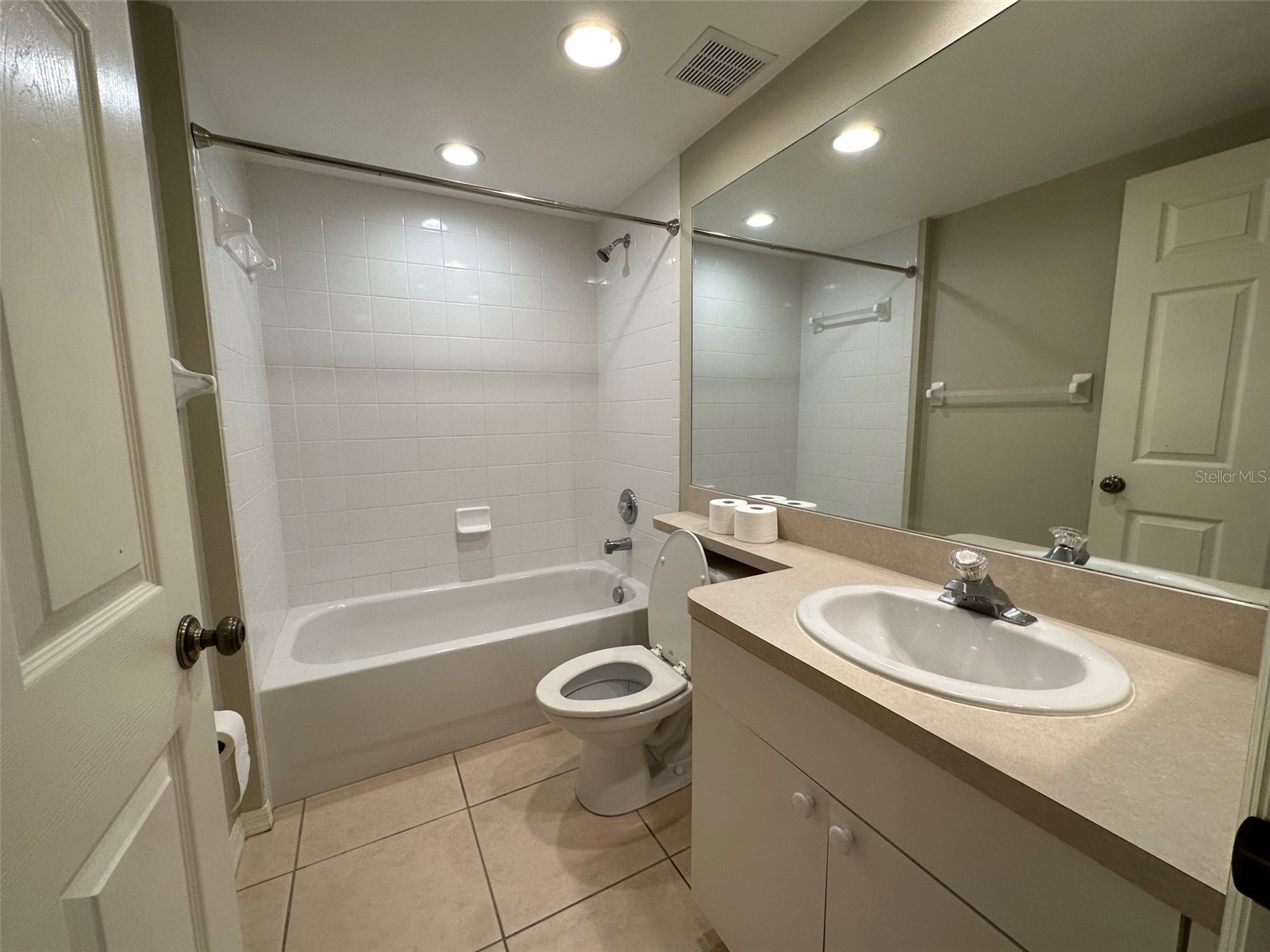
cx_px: 635
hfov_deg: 102.1
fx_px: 514
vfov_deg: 85.7
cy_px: 476
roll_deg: +0.9
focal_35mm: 14
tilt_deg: -7.7
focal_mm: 2.22
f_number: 2.2
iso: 125
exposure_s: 1/120
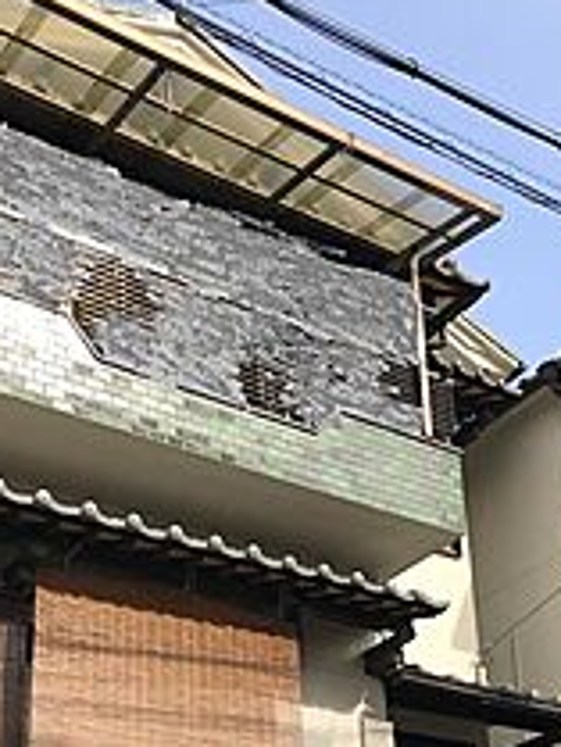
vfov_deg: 31.9
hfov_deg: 25.7
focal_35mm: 57
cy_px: 693
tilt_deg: +20.9
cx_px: 263
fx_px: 1230
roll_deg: +2.1
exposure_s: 1/929
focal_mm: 3.99
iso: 20
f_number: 1.8
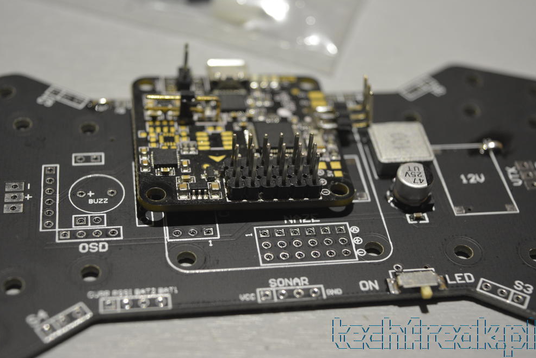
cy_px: 179
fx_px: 1020
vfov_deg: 19.9
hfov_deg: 29.4
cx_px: 267
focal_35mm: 69
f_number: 5
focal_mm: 45
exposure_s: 1/60
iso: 800
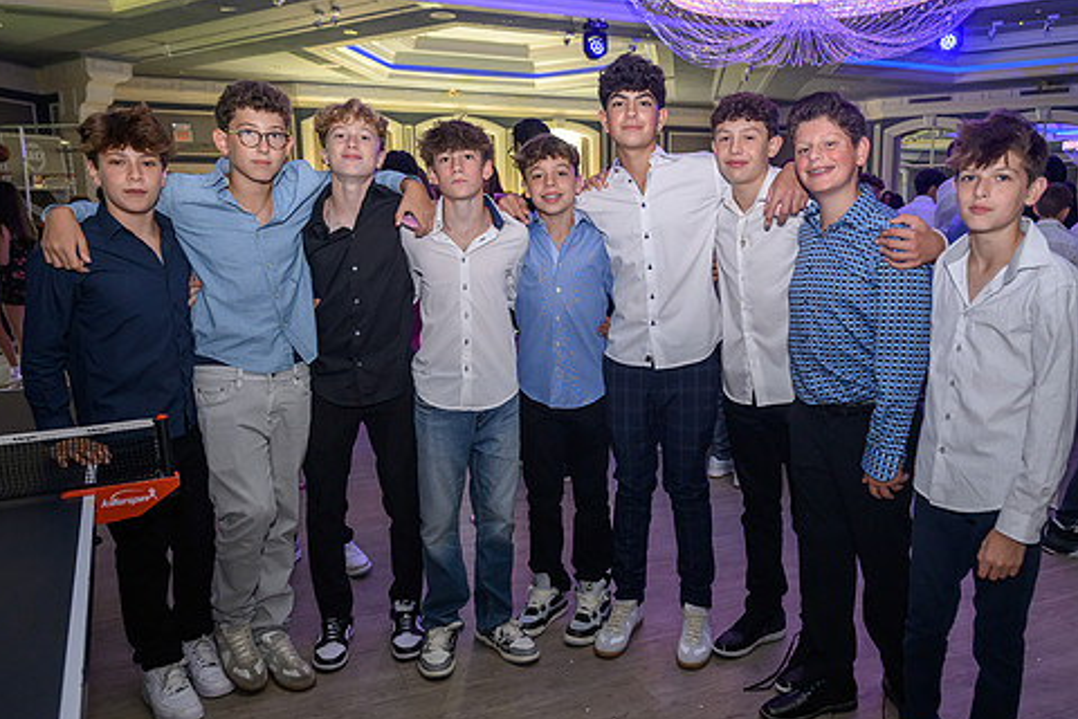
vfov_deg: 45.0
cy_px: 356
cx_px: 615
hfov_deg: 63.4
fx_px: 868
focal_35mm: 29
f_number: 3.5
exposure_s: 1/160
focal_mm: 24
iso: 1600
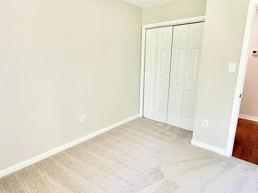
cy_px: 94
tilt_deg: -12.6
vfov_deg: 61.1
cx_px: 121
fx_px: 164
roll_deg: -0.7
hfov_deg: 76.3
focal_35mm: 22
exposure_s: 1/98
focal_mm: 2.22
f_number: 2.2
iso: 400
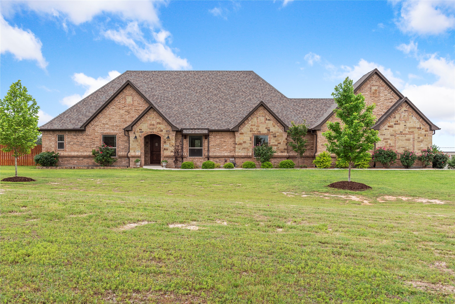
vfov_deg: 35.1
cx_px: 228
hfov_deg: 50.7
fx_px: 480
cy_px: 152
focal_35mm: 38
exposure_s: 1/250
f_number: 7.1
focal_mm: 38
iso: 200
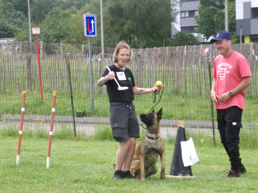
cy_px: 96
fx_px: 1327
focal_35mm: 178
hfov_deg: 11.1
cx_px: 129
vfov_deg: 8.3
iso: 100
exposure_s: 1/150
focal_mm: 32
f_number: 5.8
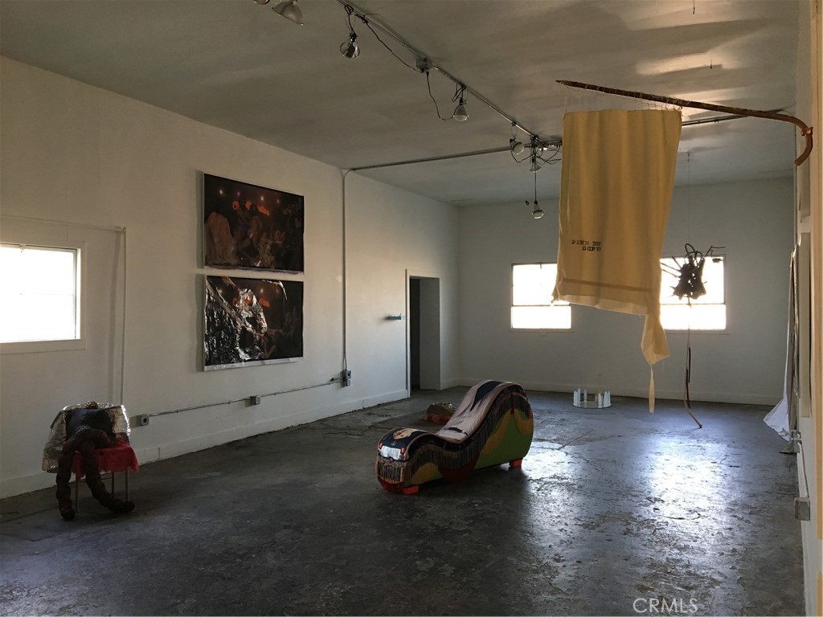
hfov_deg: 61.7
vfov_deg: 48.2
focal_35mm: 29
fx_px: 689
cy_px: 308
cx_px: 412
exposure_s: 1/30
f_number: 2.2
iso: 125
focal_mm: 4.15
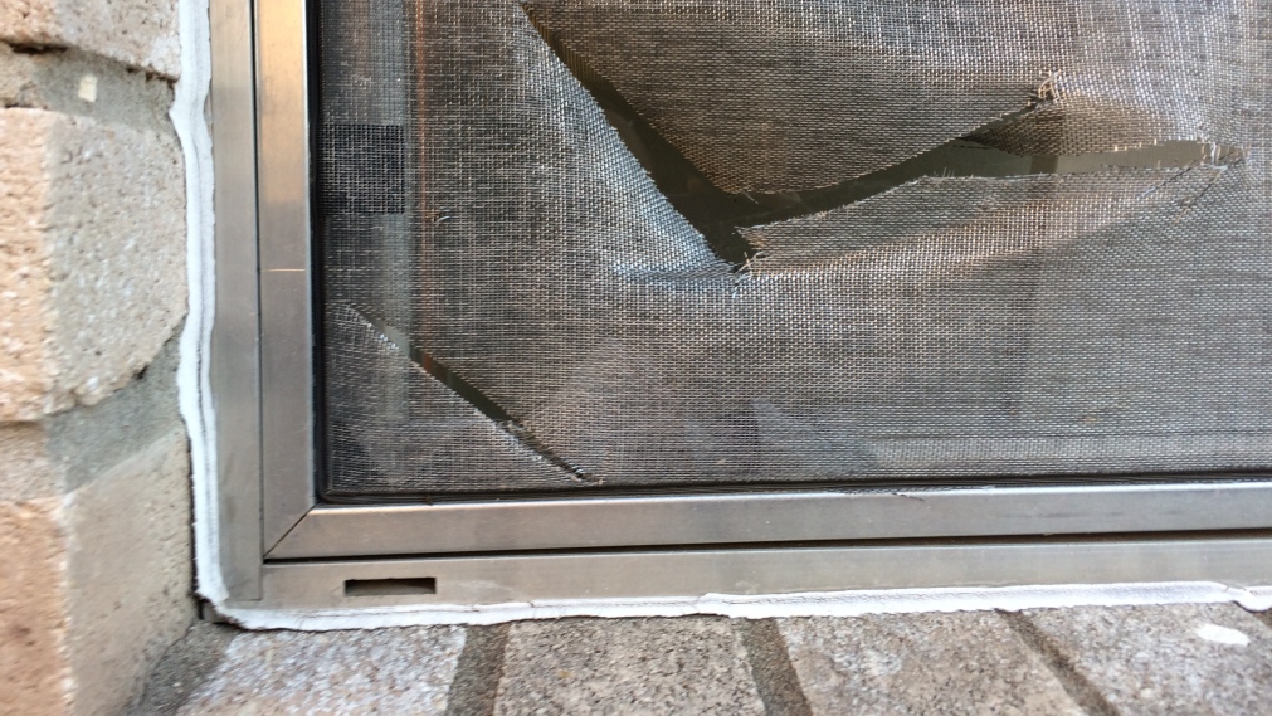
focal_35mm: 32
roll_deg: +0.2
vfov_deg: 36.5
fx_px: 1079
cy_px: 264
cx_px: 642
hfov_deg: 61.0
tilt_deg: -4.7
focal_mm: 4.15
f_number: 2.2
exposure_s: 1/60
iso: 40
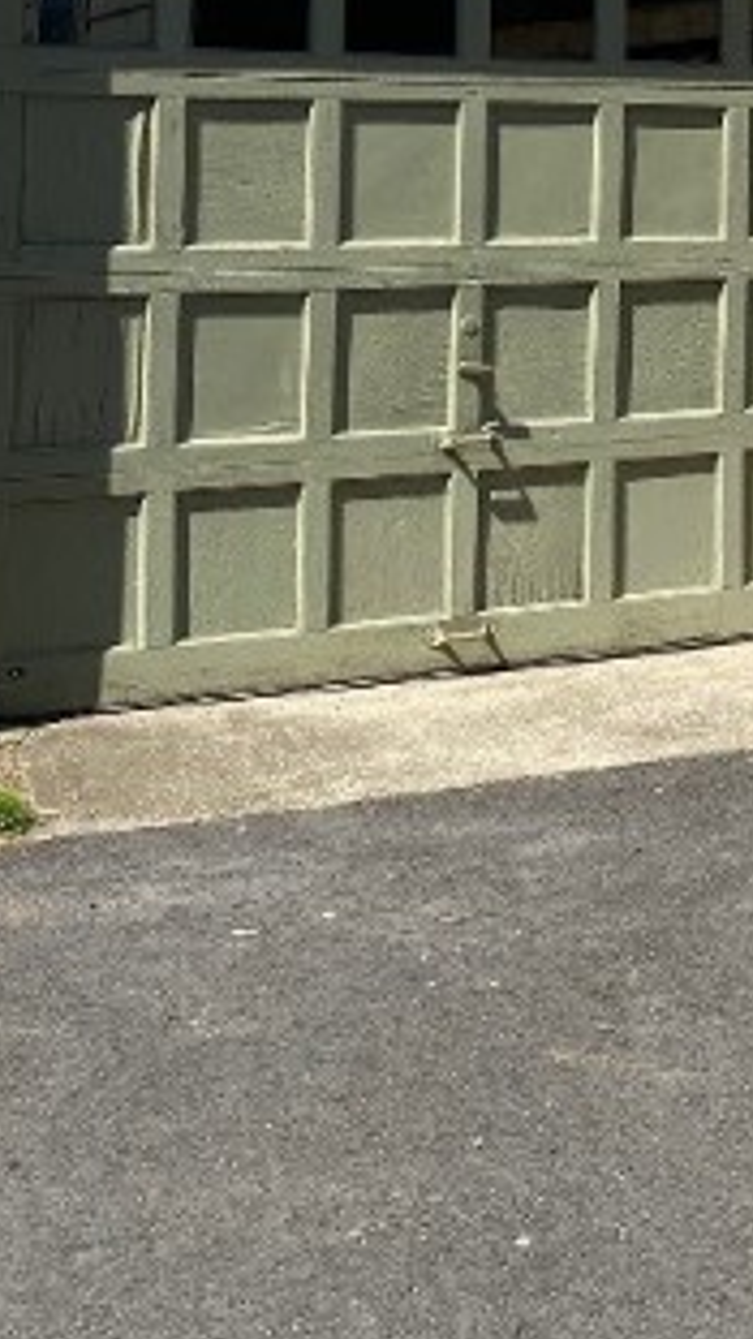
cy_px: 77
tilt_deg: +4.6
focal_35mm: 70
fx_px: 2484
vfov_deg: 28.7
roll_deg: -0.8
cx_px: 917
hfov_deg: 16.5
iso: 32
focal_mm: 4.25
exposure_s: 1/2141
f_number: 1.8
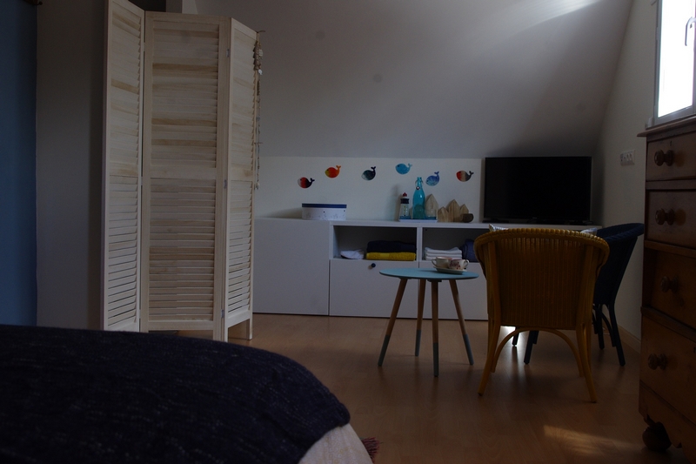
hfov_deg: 49.6
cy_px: 232
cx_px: 348
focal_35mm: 39
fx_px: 754
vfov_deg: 34.2
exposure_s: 1/50
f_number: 7.1
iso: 400
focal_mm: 26.25
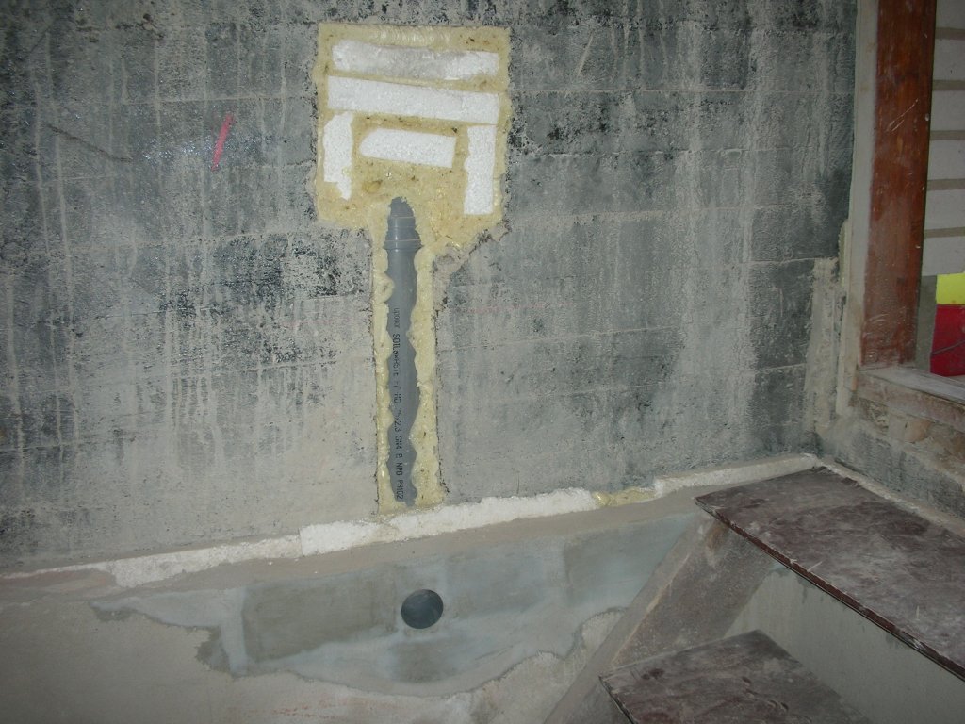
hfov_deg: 52.6
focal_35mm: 35
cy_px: 362
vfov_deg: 40.7
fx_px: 976
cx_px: 482
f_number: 3
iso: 54
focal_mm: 5.8
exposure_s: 1/60.1
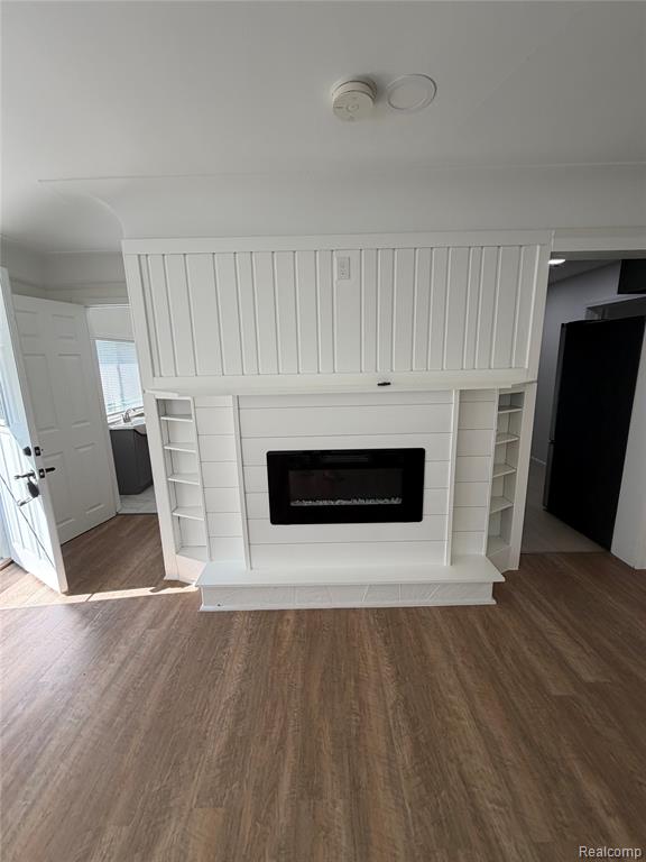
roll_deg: +2.8
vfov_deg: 102.1
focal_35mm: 14
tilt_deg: -12.3
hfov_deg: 85.7
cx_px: 323
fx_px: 348
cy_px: 431
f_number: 2.2
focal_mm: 2.22
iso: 50
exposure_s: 1/121
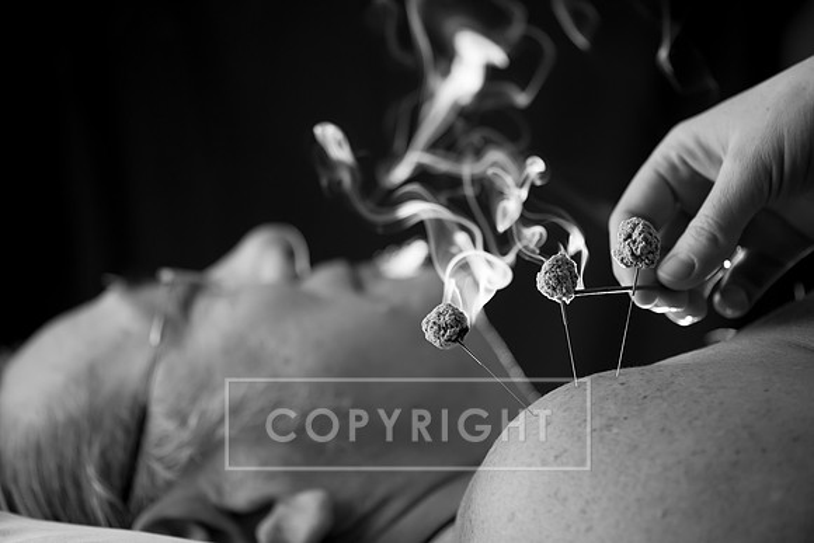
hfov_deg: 19.5
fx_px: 2375
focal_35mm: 105
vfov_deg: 13.0
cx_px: 407
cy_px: 272
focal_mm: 105
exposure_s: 1/200
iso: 800
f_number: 4
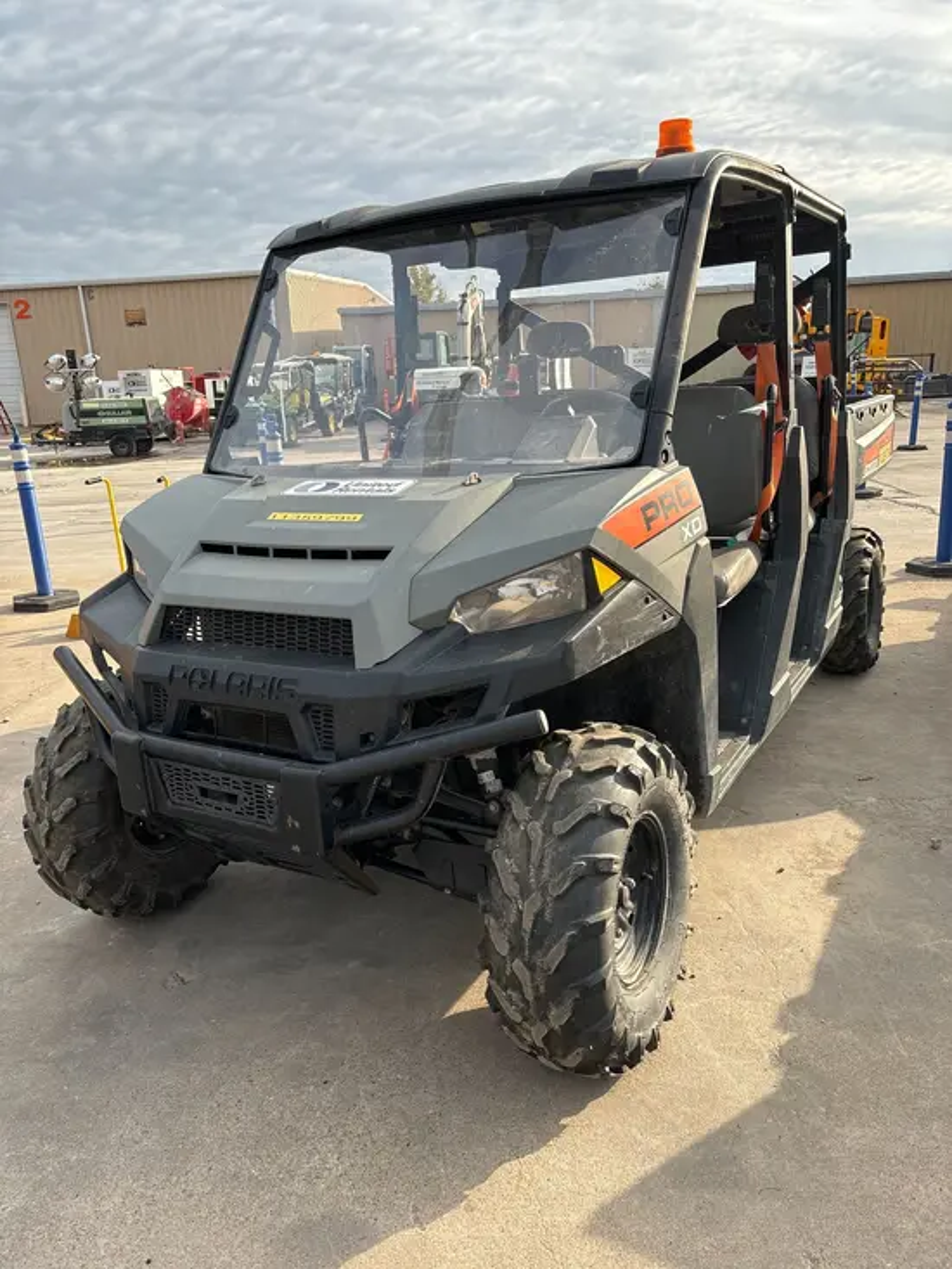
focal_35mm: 26
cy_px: 634
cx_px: 476
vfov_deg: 67.3
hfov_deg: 53.1
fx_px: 953
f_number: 1.6
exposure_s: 1/1164
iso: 50
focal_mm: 5.96
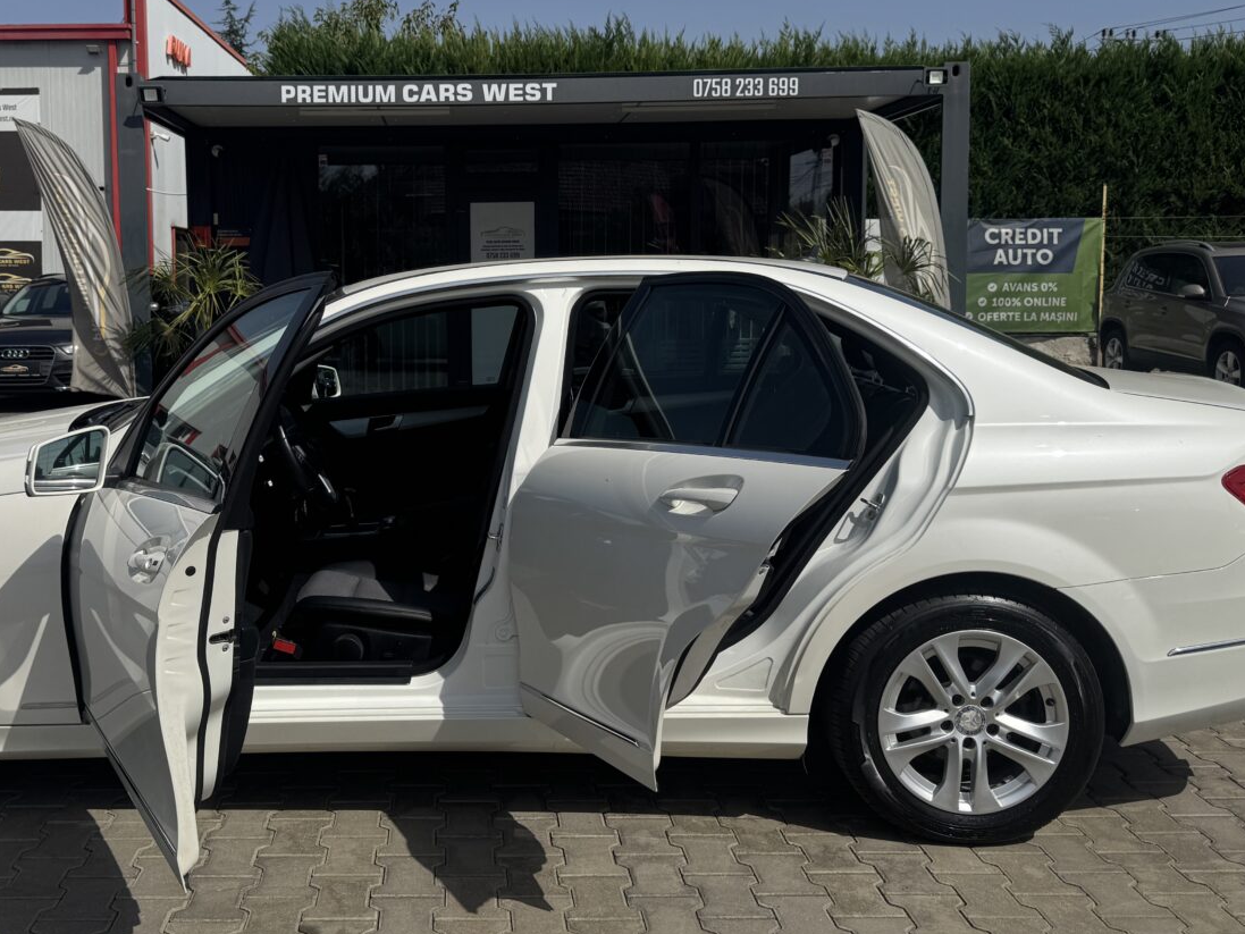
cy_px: 357
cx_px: 449
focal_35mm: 35
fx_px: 1259
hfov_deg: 51.9
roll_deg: -0.3
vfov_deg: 40.5
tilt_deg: -4.4
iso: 80
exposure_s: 1/7937
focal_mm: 6.76
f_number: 1.78
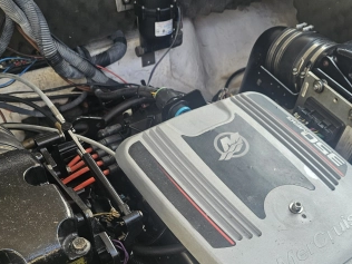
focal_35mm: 40
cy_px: 211
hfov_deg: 46.7
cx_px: 201
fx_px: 407
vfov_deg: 34.8
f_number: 1.7
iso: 50
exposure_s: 1/100
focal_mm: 6.3
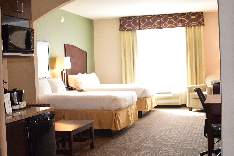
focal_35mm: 52
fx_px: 341
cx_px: 117
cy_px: 78
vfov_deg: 25.8
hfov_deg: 37.9
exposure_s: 1/125
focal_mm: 35
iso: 1600
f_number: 4
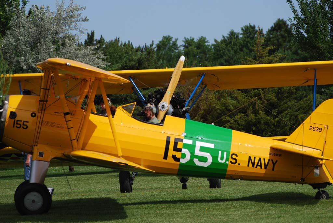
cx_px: 166
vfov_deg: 4.7
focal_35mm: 292
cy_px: 112
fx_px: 2708
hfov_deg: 7.0
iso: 200
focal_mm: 195
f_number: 5.3
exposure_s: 1/1600
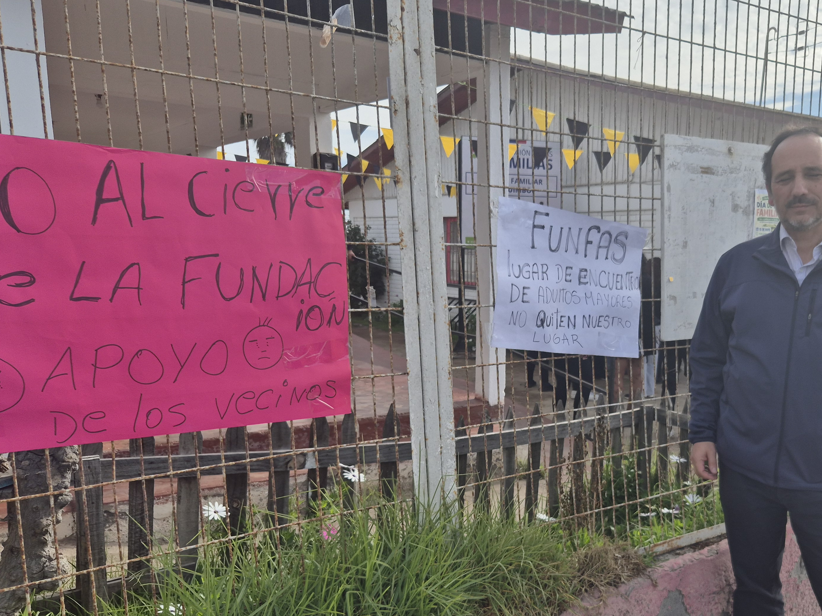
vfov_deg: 42.4
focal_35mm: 33
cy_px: 403
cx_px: 525
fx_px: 784
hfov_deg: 54.6
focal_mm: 5.4
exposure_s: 1/2128
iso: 25
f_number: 1.8
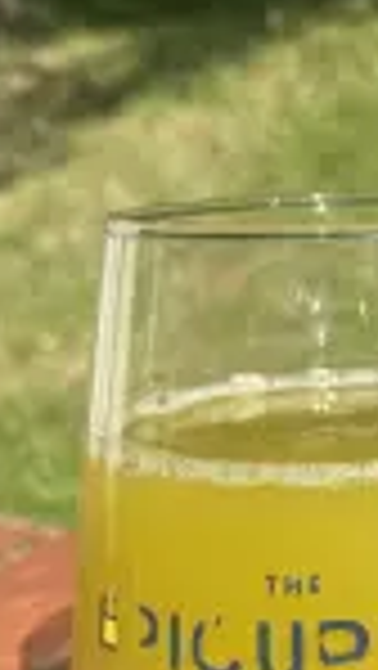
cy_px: 387
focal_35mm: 76
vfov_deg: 27.8
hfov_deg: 14.8
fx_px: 1352
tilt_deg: -8.7
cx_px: 562
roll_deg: -0.5
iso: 32
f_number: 1.8
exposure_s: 1/2410
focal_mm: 4.25
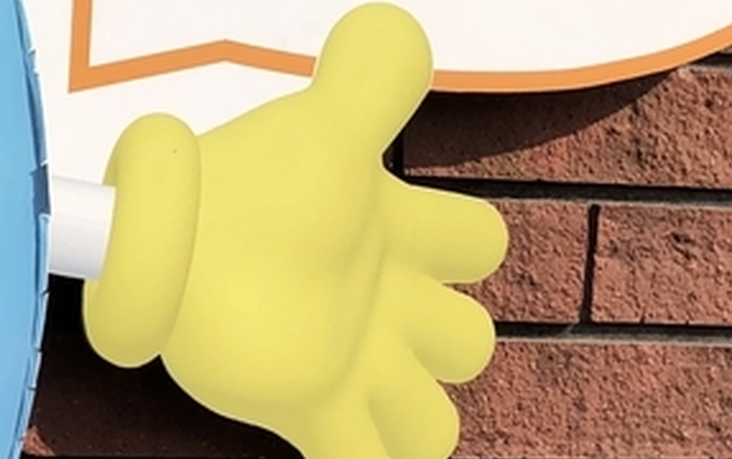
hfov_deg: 15.2
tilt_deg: -4.0
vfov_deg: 10.6
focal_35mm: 124
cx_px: -462
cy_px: 258
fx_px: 2476
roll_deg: -4.0
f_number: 1.8
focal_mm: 4
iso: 20
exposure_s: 1/2667
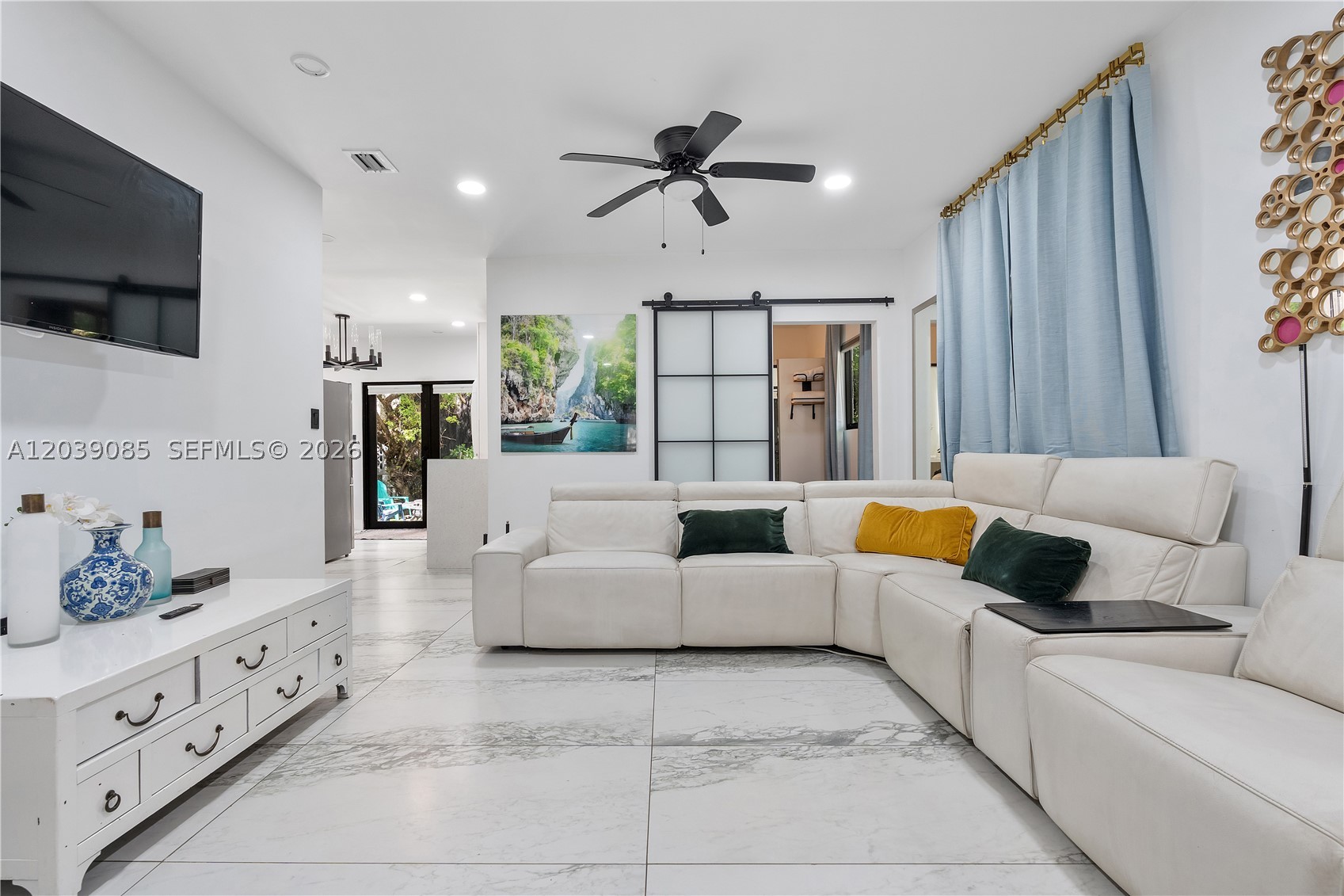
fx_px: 597
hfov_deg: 96.7
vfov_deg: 73.7
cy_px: 448
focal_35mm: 16
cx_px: 672
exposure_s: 1/25
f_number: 8
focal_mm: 16
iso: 800
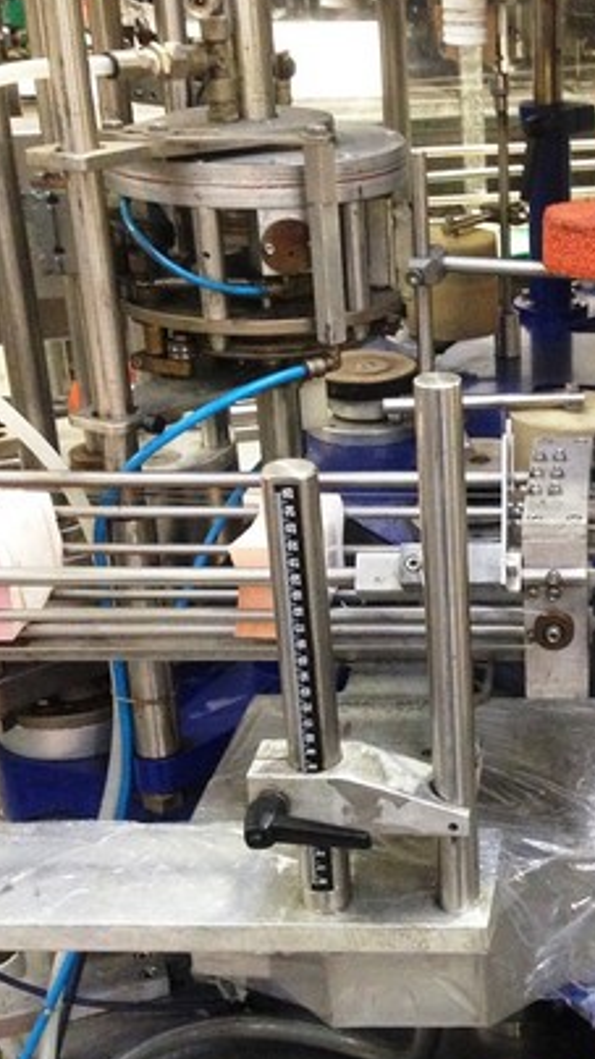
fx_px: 1600
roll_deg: -0.2
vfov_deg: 36.6
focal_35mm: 57
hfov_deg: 20.1
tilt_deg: -25.4
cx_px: 655
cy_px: 592
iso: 320
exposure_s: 1/20
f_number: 2.4
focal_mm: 4.12
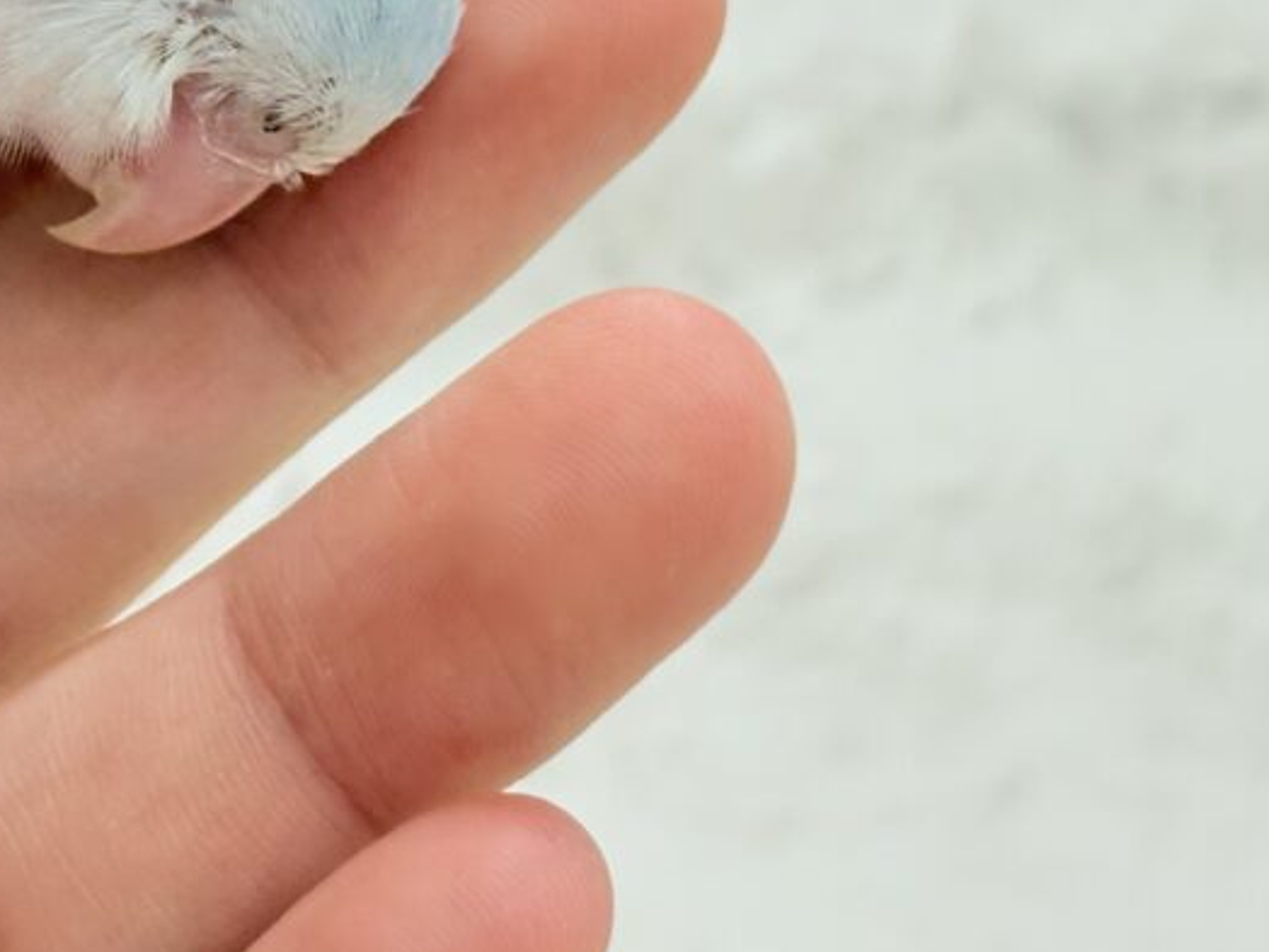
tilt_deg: +2.3
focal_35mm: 119
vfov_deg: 12.3
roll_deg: +1.0
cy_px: -56
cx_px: 373
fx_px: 4362
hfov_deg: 16.5
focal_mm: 5.96
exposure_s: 1/100
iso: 80
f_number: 1.6
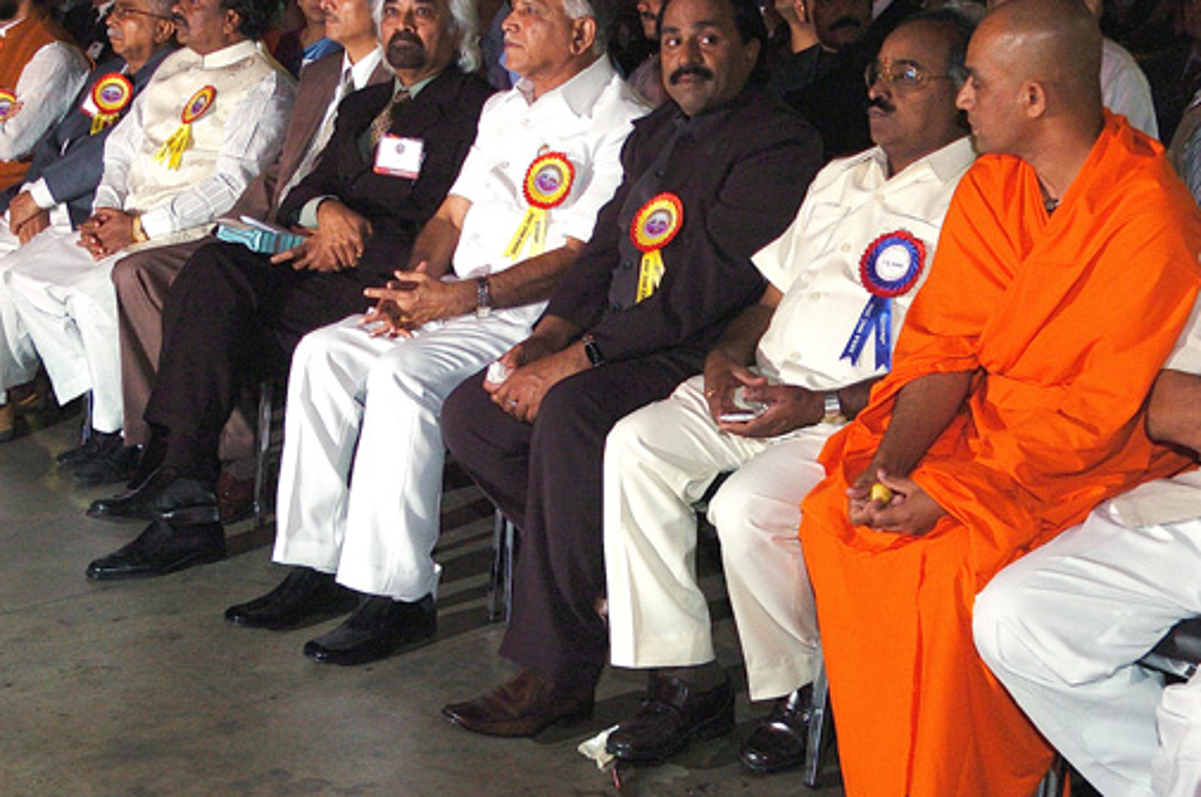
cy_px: 328
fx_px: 1899
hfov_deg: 35.1
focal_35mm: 57
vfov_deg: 23.7
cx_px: 571
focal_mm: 32
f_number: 4.5
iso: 400
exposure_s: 1/10
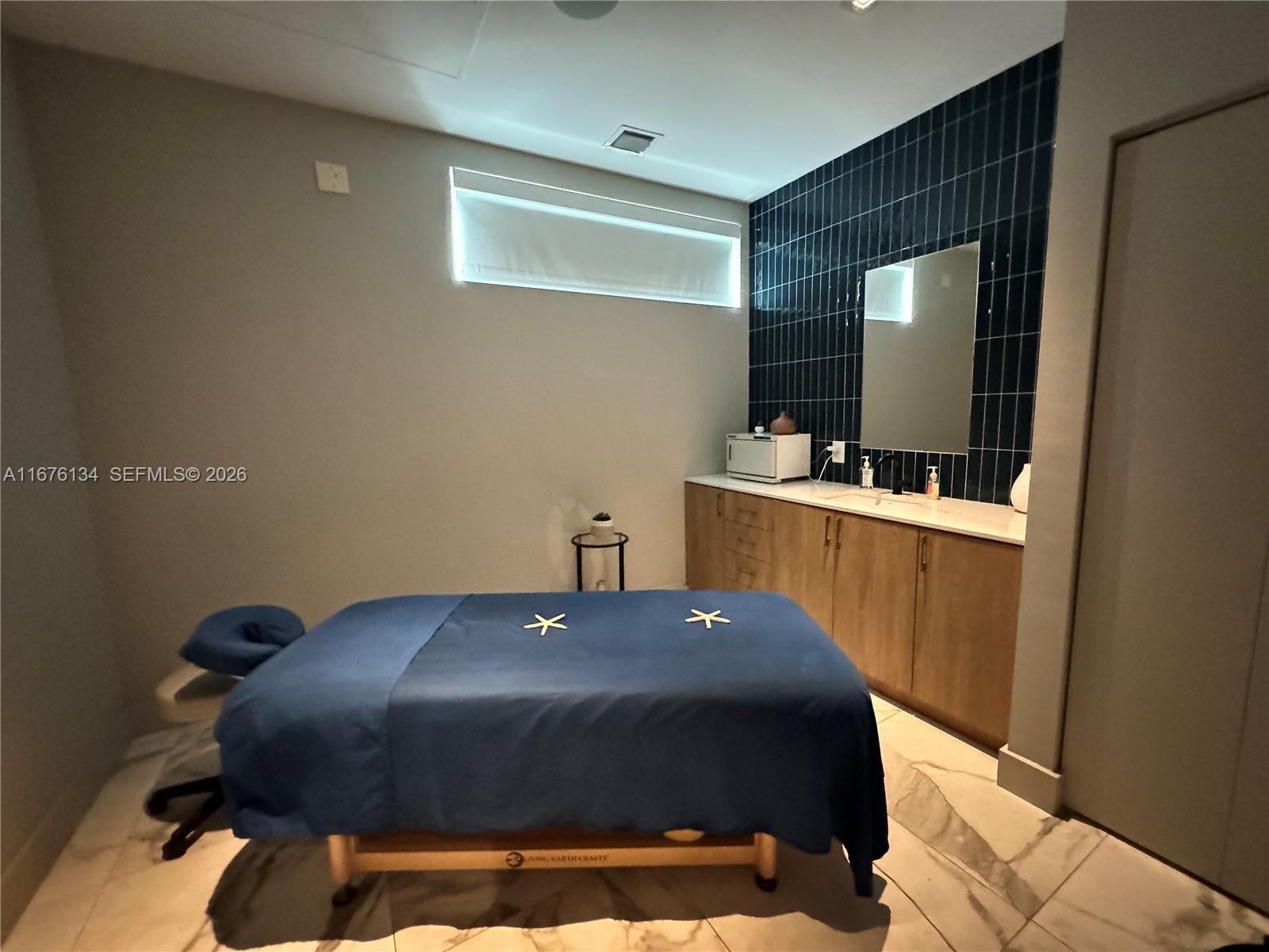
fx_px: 513
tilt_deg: -7.2
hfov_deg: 102.1
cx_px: 634
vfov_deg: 85.7
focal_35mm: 14
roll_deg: +1.1
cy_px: 476
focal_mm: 2.22
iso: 2000
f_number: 2.2
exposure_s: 1/30
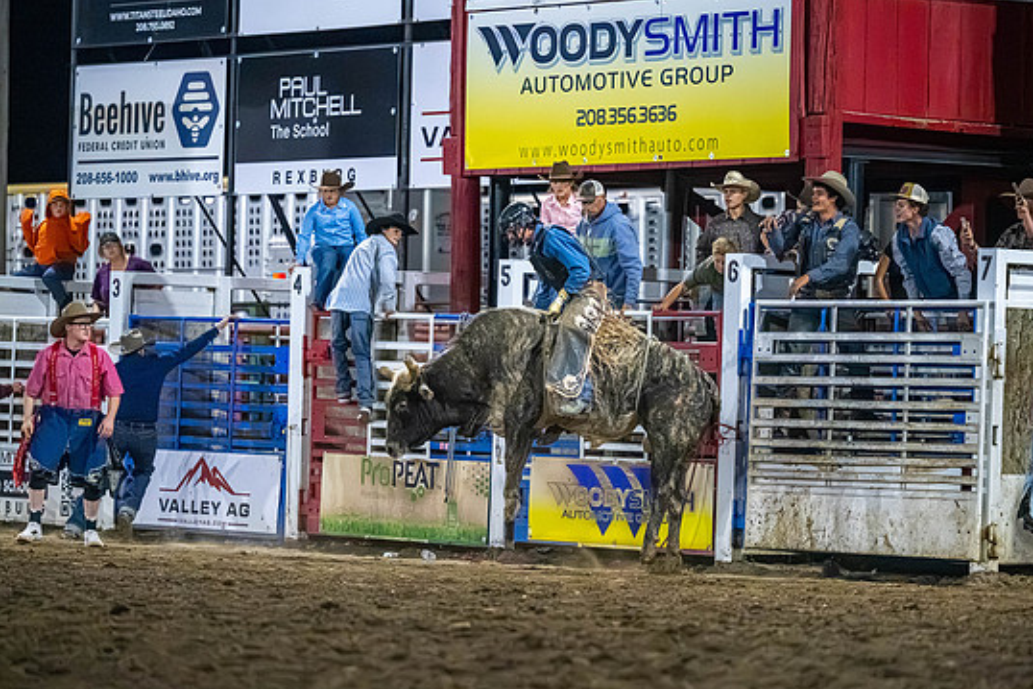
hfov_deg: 10.8
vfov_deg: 7.2
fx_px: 5453
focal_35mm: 190
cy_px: 363
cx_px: 617
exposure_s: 1/800
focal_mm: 150
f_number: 2.8
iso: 6400
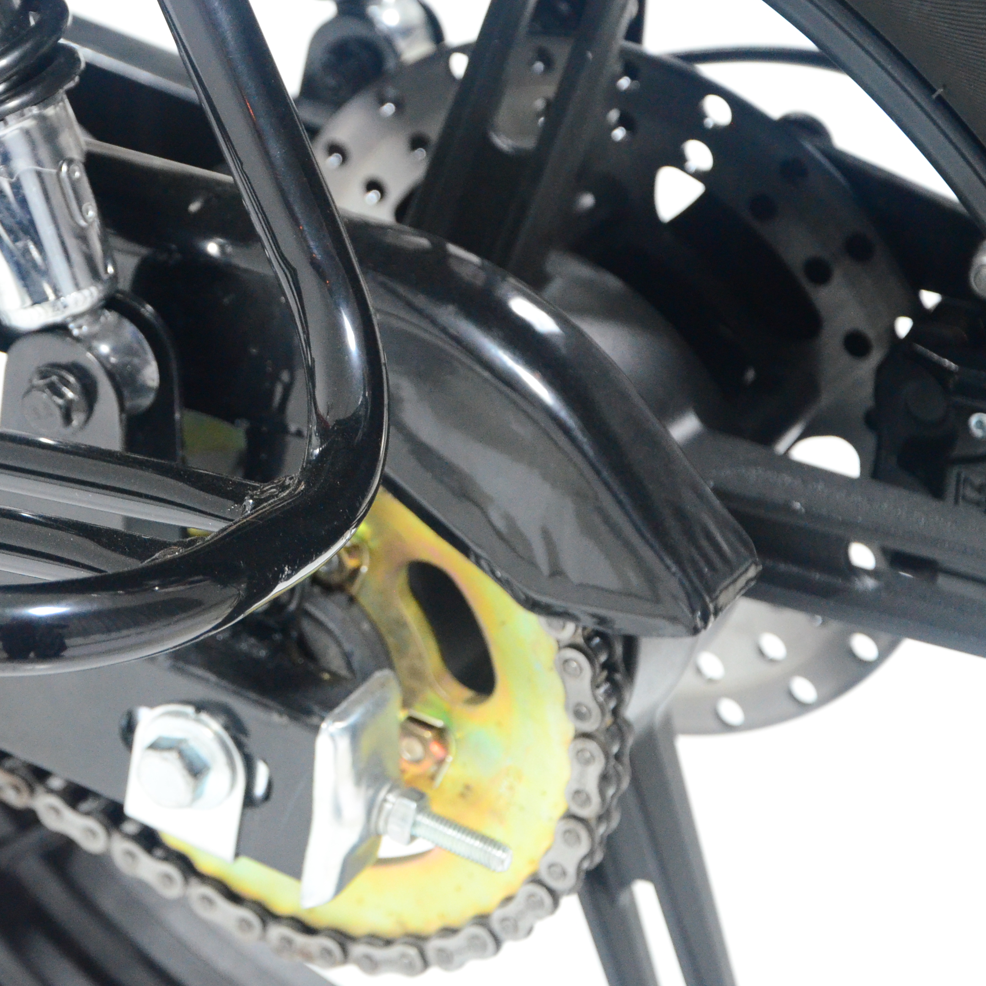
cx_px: 228
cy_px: 503
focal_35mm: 144
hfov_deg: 12.1
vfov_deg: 12.1
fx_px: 4641
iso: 3200
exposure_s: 1/125
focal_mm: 66
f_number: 5.3
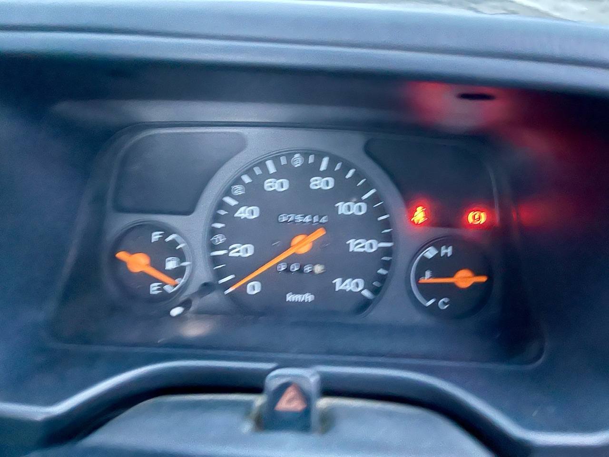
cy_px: 228
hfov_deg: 69.4
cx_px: 304
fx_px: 440
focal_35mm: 25
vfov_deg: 54.9
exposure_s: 1/15
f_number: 1.6
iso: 1250
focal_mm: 5.1
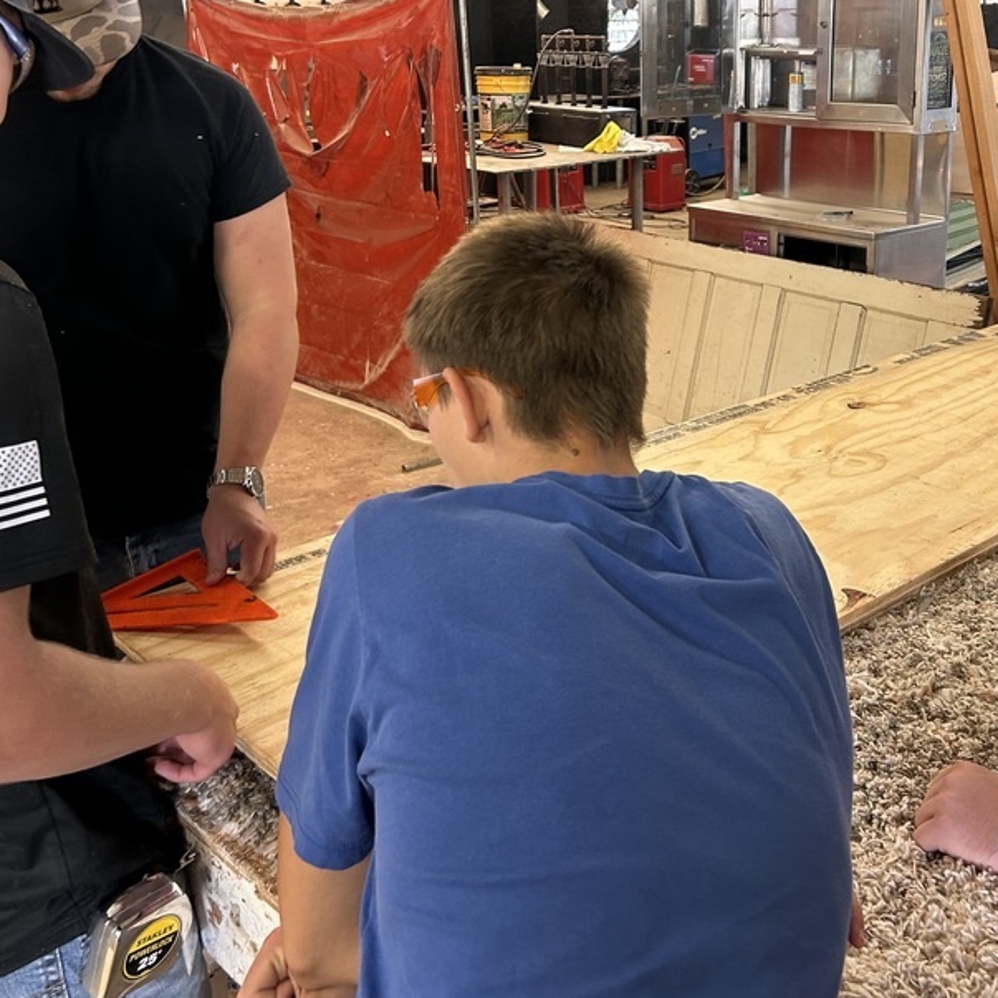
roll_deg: +1.2
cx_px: 606
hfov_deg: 42.6
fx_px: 1272
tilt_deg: -12.9
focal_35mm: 39
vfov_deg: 42.2
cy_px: 318
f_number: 1.5
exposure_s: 1/41
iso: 125
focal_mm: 5.7
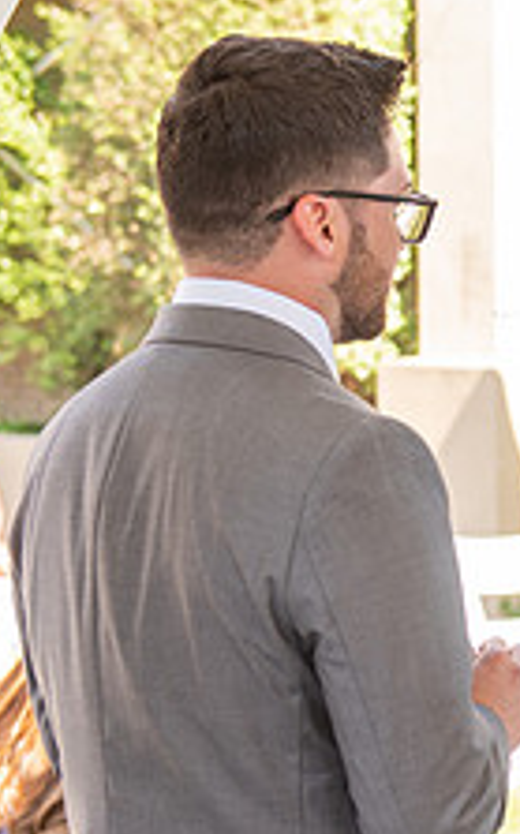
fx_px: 3135
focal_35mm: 138
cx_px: 999
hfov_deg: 9.0
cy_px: 406
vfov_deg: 15.2
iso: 100
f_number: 4
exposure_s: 1/100
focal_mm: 52
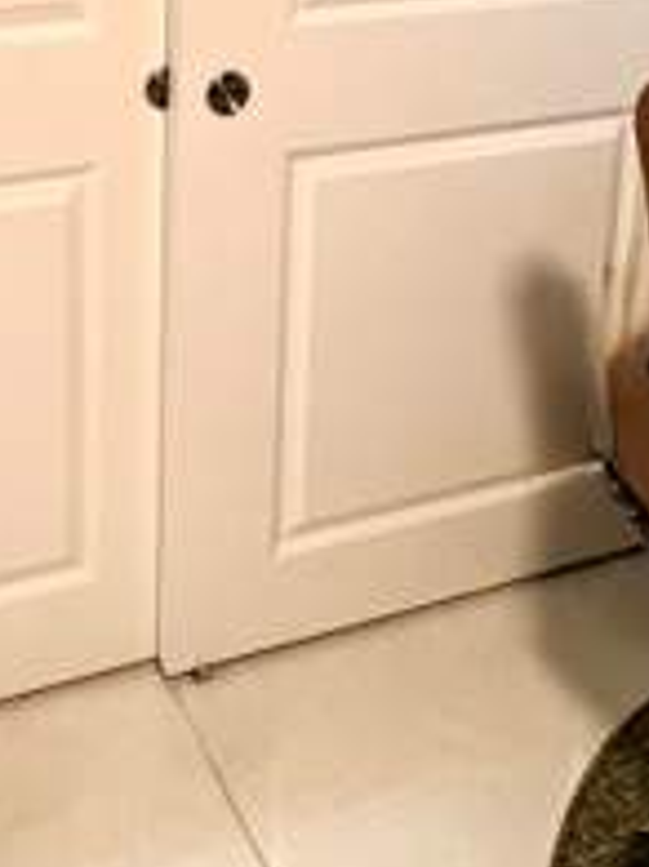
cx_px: 120
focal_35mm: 46
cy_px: -93
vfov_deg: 35.2
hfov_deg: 30.6
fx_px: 1151
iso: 800
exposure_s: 1/60
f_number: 2.2
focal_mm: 2.22
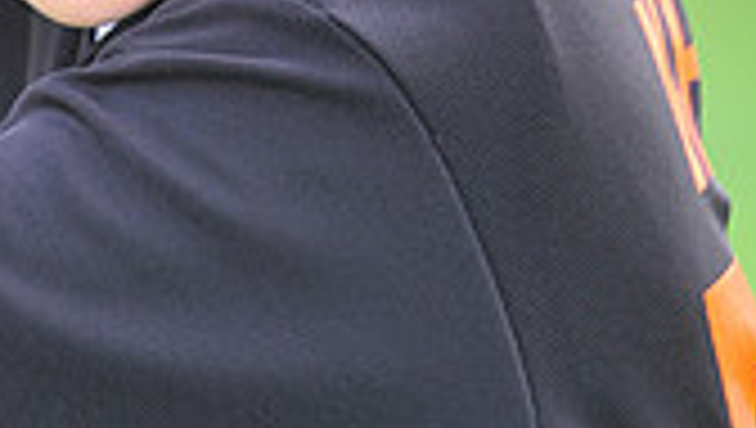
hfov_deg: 3.0
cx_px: -4
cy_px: -428
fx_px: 14492
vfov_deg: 1.7
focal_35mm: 722
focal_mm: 200
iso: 200
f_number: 4.5
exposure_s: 1/160
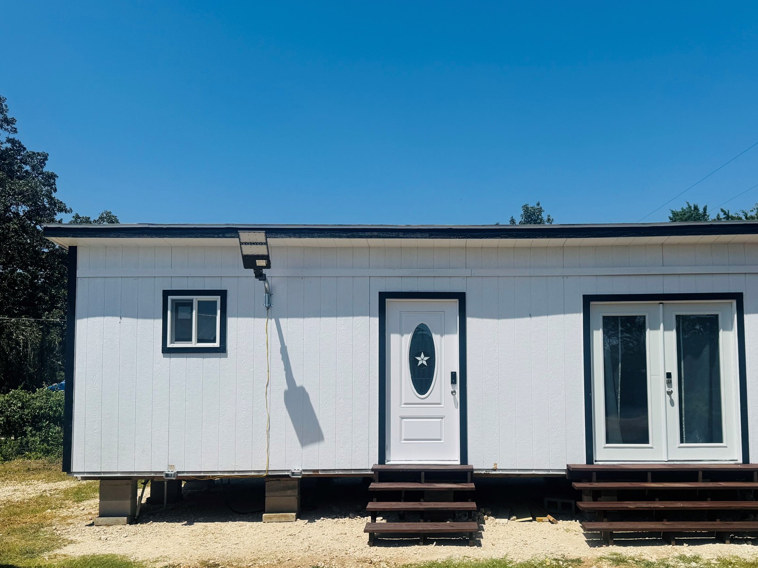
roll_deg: -0.4
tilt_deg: +3.9
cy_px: 342
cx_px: 441
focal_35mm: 30
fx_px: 657
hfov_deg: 59.6
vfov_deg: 46.5
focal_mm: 6.76
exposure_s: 1/10417
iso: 80
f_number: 1.78
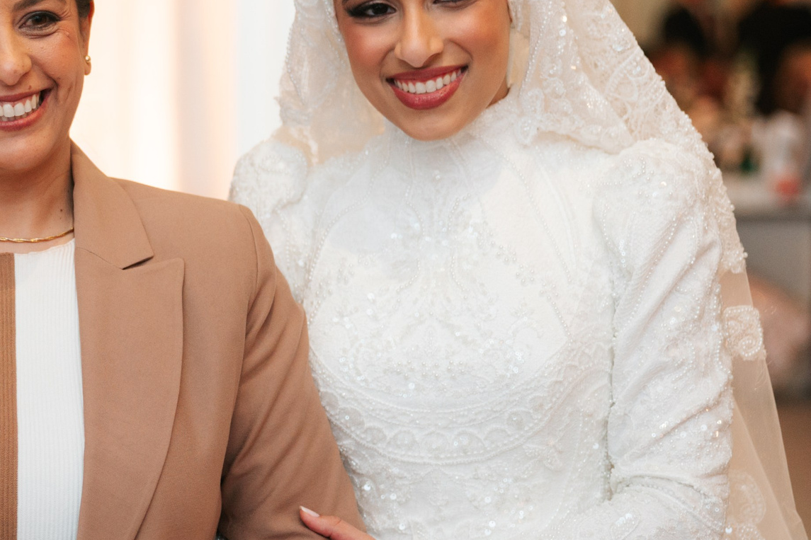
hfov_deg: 14.9
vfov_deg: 10.2
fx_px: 3041
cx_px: -22
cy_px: 305
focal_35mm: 135
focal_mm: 60
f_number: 2.5
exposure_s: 1/200
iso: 640
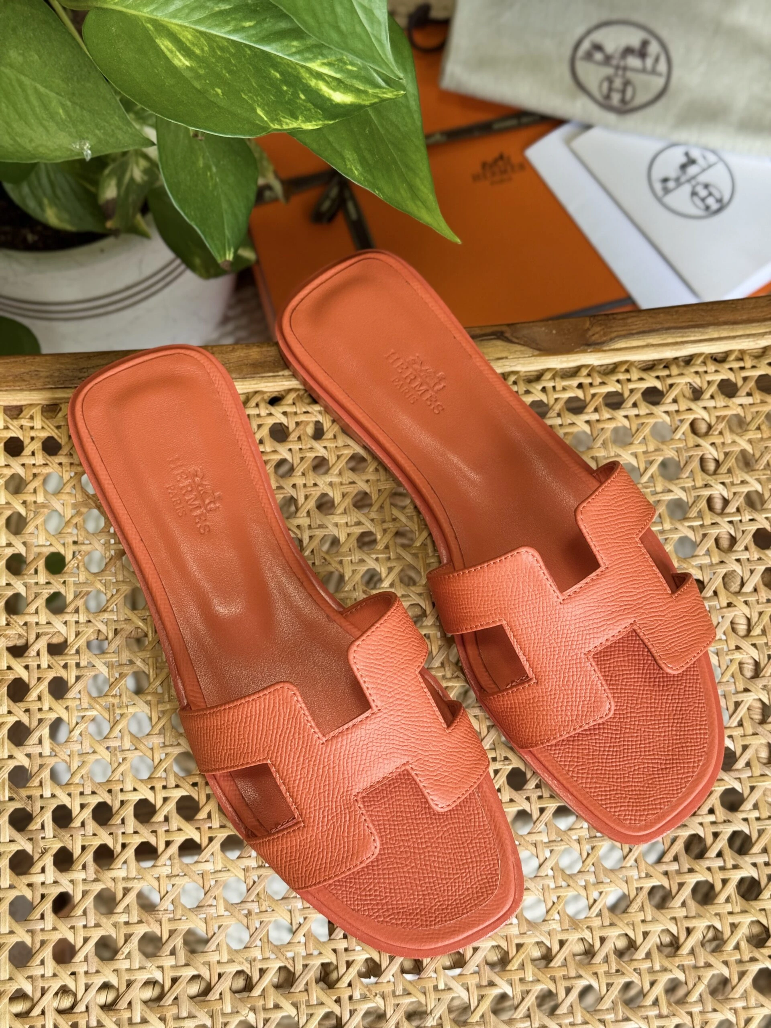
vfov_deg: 39.7
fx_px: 1425
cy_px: 514
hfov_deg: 30.3
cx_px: 386
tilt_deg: -74.9
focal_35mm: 48
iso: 64
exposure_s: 1/121
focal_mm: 6.76
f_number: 1.78
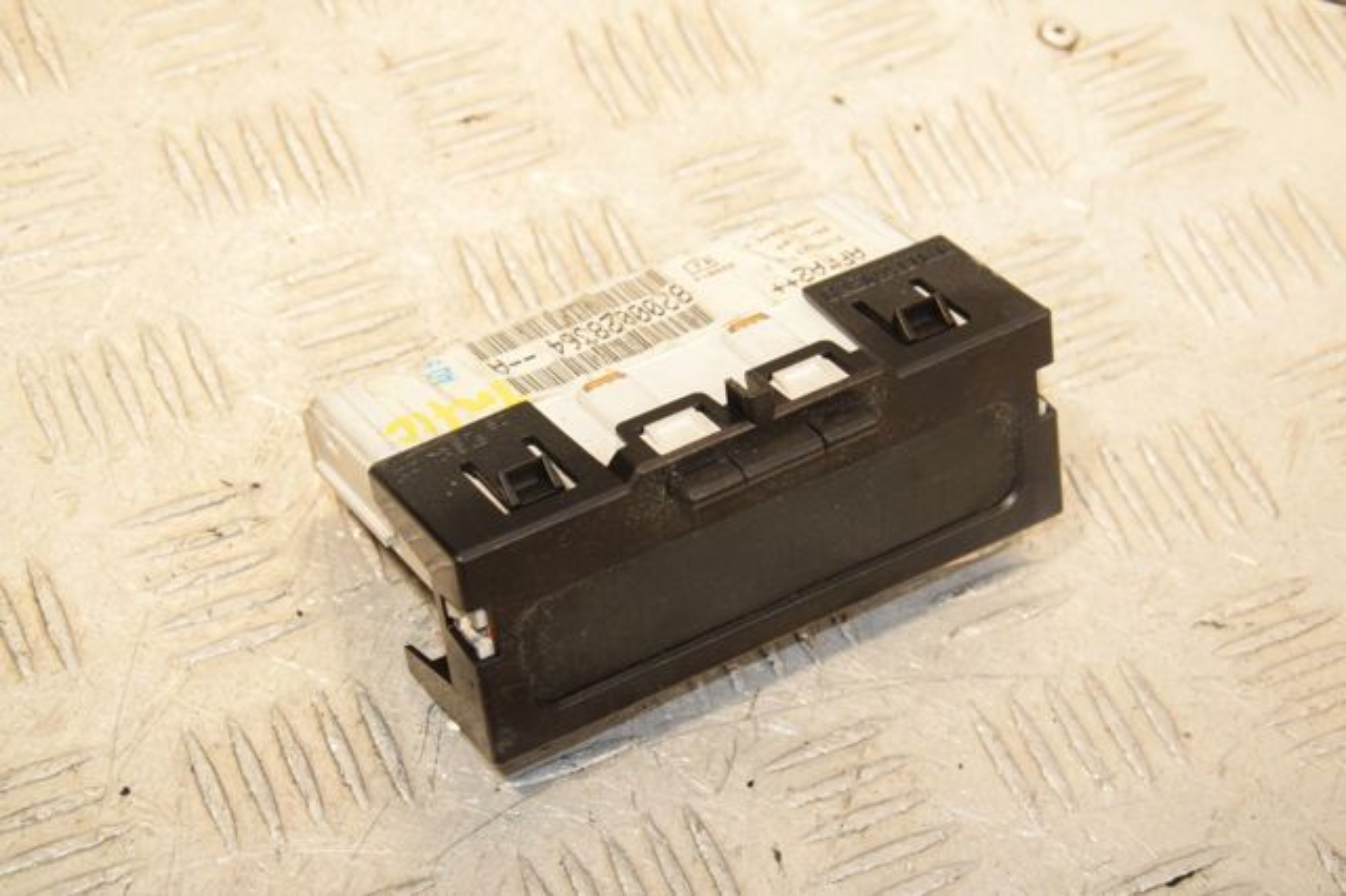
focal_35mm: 87
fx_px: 3251
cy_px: 448
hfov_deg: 23.4
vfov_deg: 15.7
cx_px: 673
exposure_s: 1/200
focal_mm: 58
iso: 1600
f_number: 7.1
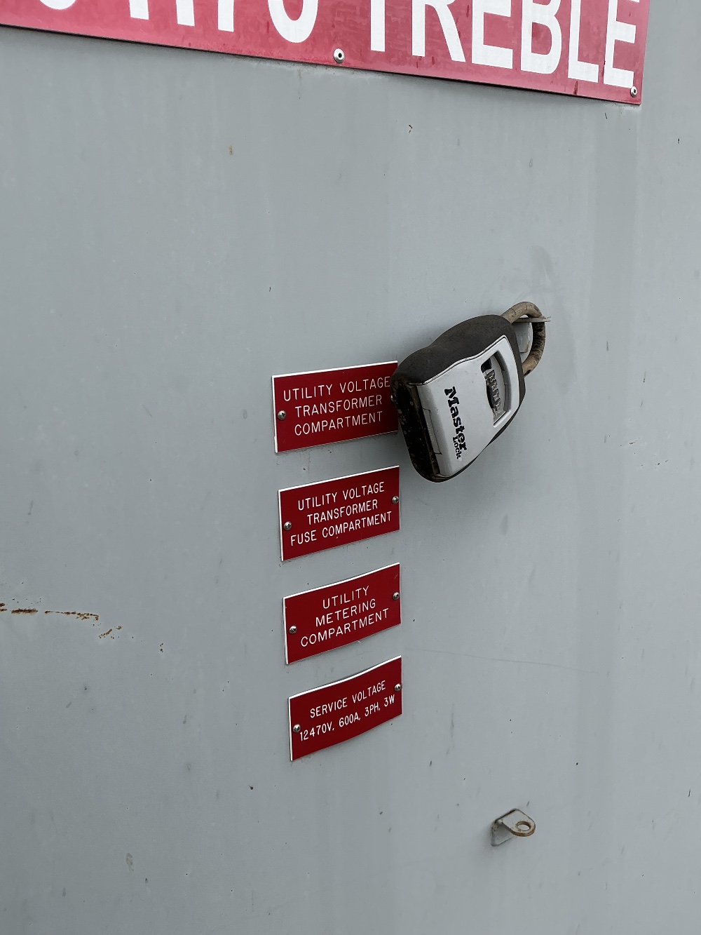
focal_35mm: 28
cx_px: 350
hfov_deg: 49.8
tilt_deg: -15.1
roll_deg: +1.7
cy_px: 468
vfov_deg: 63.4
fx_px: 756
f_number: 1.8
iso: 25
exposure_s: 1/331
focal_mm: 3
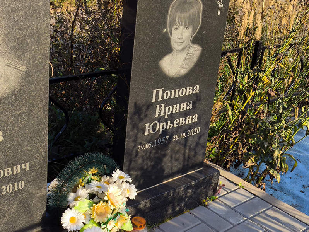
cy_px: 116
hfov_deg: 38.2
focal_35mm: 50
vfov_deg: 29.1
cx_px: 154
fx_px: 447
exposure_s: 1/705
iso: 50
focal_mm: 4.71
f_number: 1.7
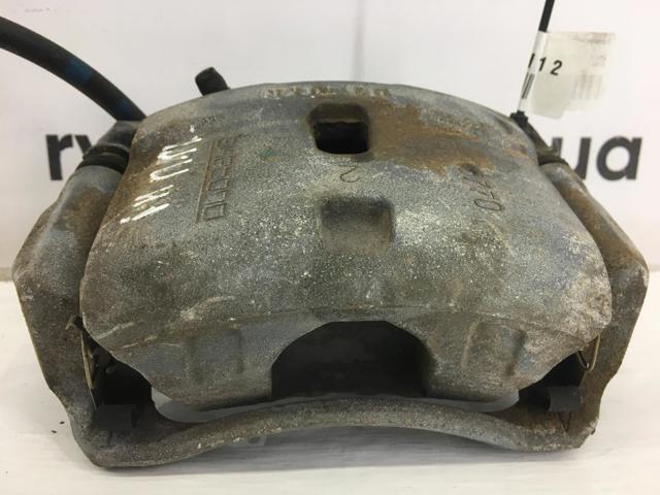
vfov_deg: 48.2
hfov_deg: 61.7
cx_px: 330
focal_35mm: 29
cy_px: 248
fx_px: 553
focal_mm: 4.15
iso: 25
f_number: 2.2
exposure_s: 1/33
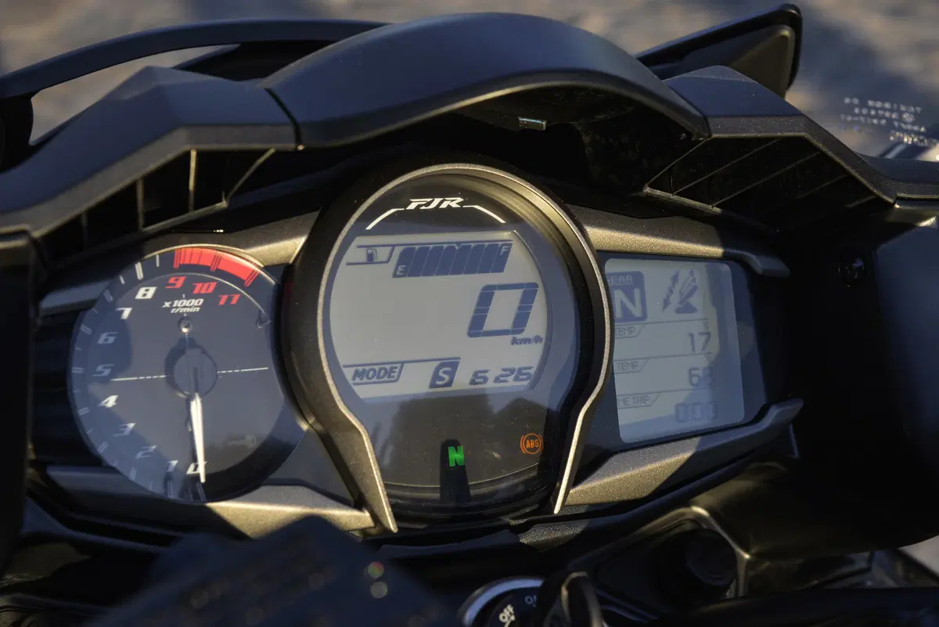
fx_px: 1826
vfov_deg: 19.5
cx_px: 470
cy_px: 314
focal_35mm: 70
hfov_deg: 28.8
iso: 160
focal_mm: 70
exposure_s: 1/125
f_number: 9
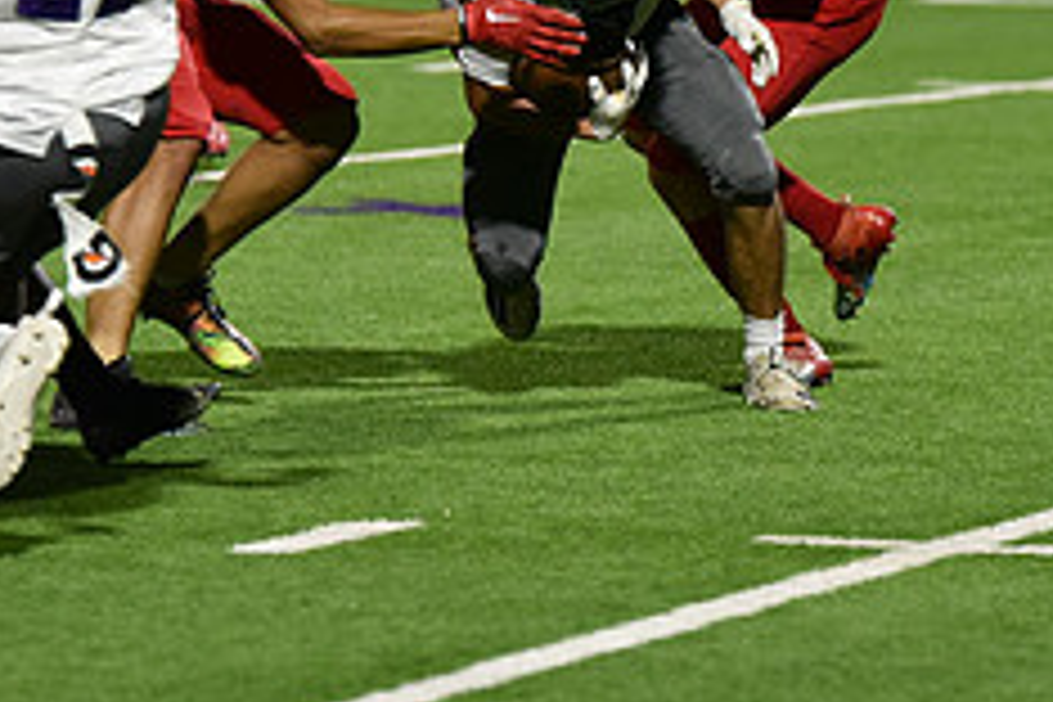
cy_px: 2
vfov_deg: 3.3
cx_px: 747
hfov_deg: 4.9
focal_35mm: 422
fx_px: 12343
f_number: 2.8
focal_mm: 170
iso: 5600
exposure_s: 1/1000
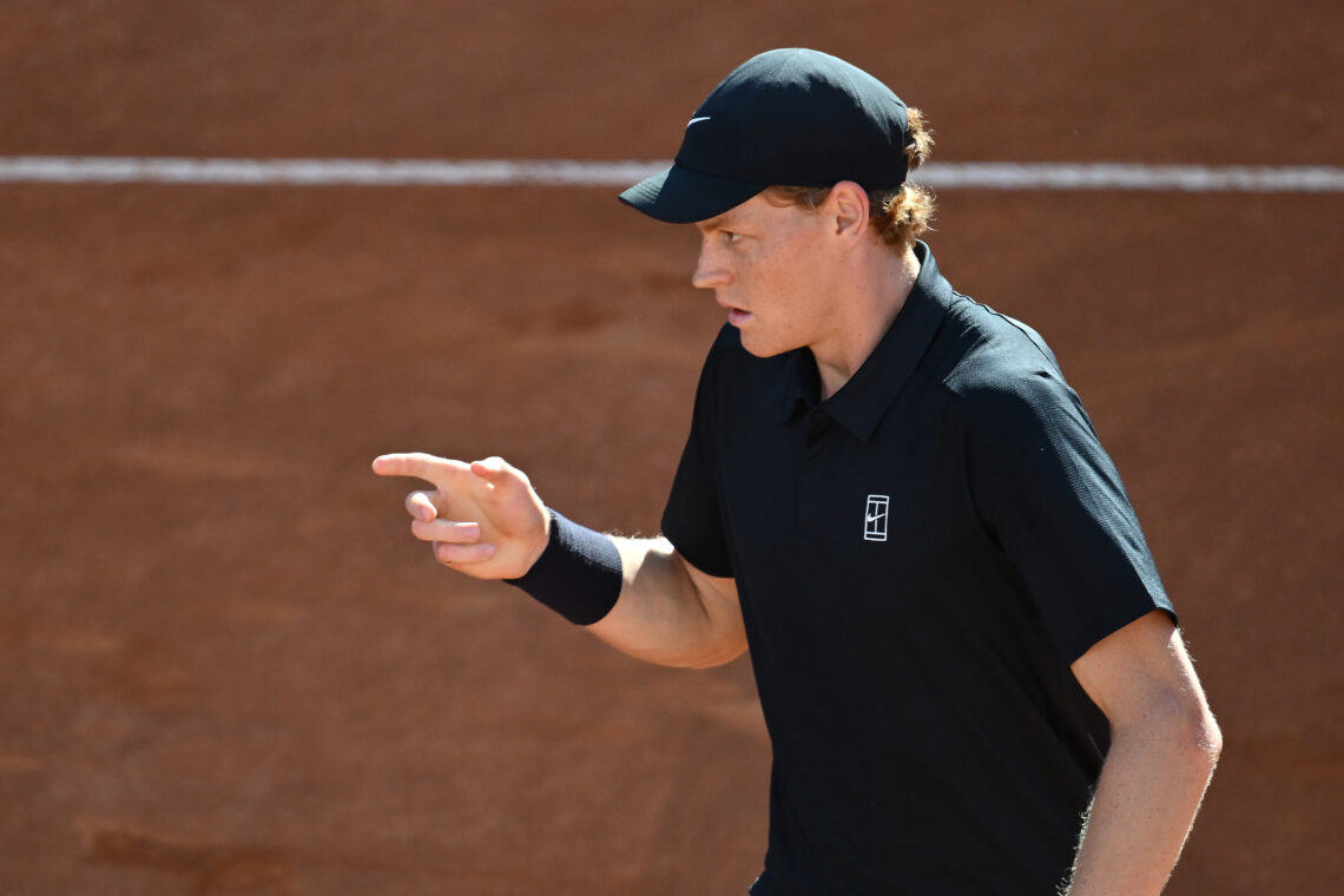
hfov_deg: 5.2
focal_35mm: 400
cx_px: 672
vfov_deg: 3.4
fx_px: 14932
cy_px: 448
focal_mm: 400
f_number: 4.5
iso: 900
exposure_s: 1/2000
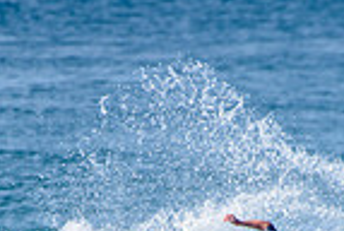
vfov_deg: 0.7
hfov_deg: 1.0
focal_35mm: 2024
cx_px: 233
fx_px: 19381
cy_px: 386
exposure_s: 1/2000
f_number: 5.6
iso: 160
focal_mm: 500
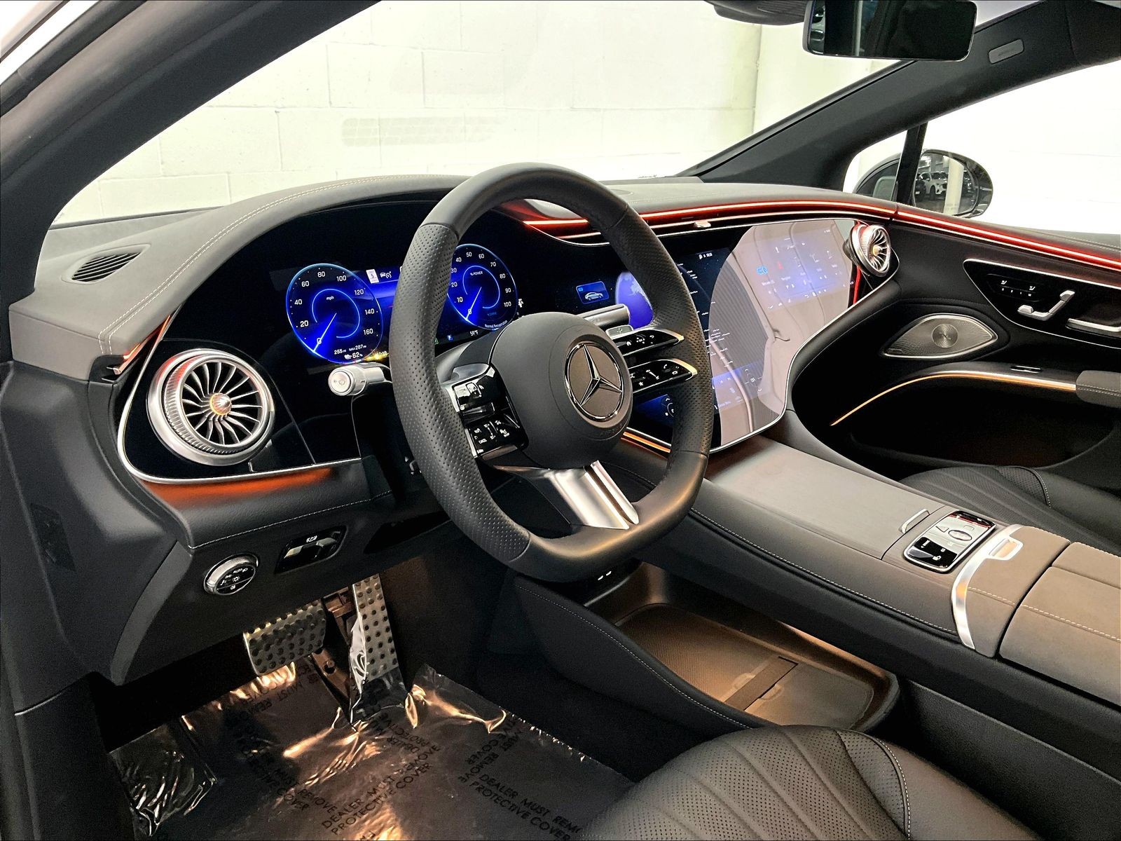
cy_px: 420
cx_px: 560
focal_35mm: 29
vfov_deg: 48.2
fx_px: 939
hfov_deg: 61.7
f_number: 1.8
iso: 200
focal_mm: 3
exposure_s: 1/40
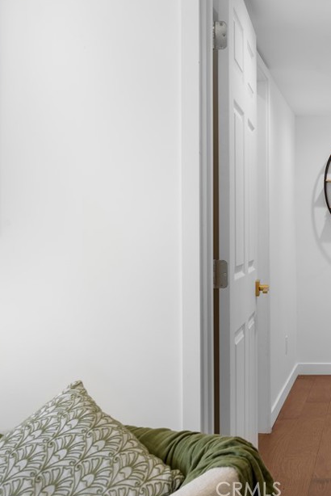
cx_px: 355
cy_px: 225
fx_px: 689
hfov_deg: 25.3
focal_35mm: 50
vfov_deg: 39.5
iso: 125
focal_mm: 30
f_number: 8
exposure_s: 1/2
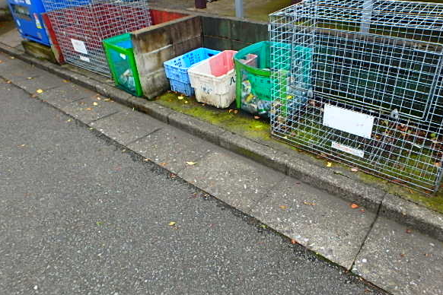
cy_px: 126
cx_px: 243
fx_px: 295
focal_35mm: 24
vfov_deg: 52.9
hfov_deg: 73.6
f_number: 3.5
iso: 125
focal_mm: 3.7
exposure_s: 1/160
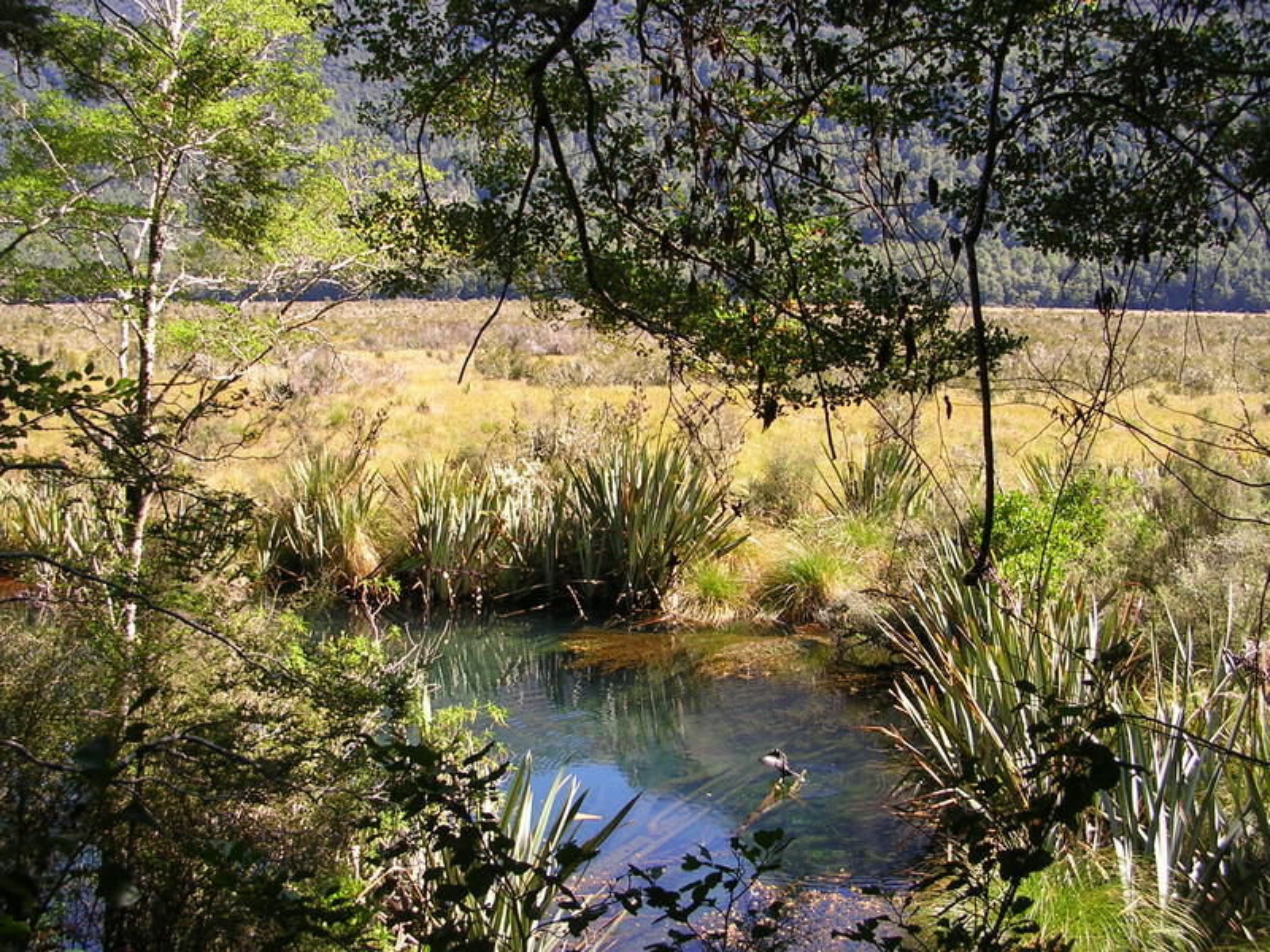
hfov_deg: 49.0
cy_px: 476
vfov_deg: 37.7
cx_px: 635
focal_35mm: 38
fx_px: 1394
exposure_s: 1/245
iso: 50
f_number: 2.8
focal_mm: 5.8
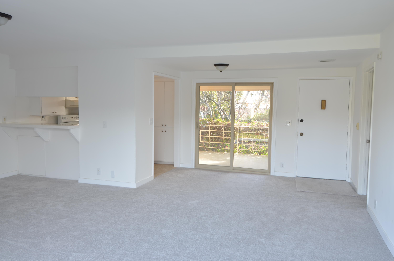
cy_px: 130
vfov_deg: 47.7
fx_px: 295
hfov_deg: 67.5
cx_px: 197
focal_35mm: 27
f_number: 11
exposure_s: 1/4
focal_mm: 18
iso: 100
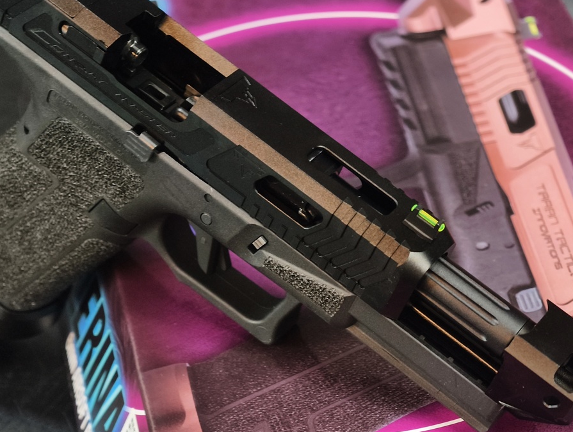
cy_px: 233
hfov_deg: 17.2
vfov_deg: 13.0
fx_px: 1890
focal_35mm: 114
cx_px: 368
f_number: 2.67
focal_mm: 22.48
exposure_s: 1/12
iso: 898
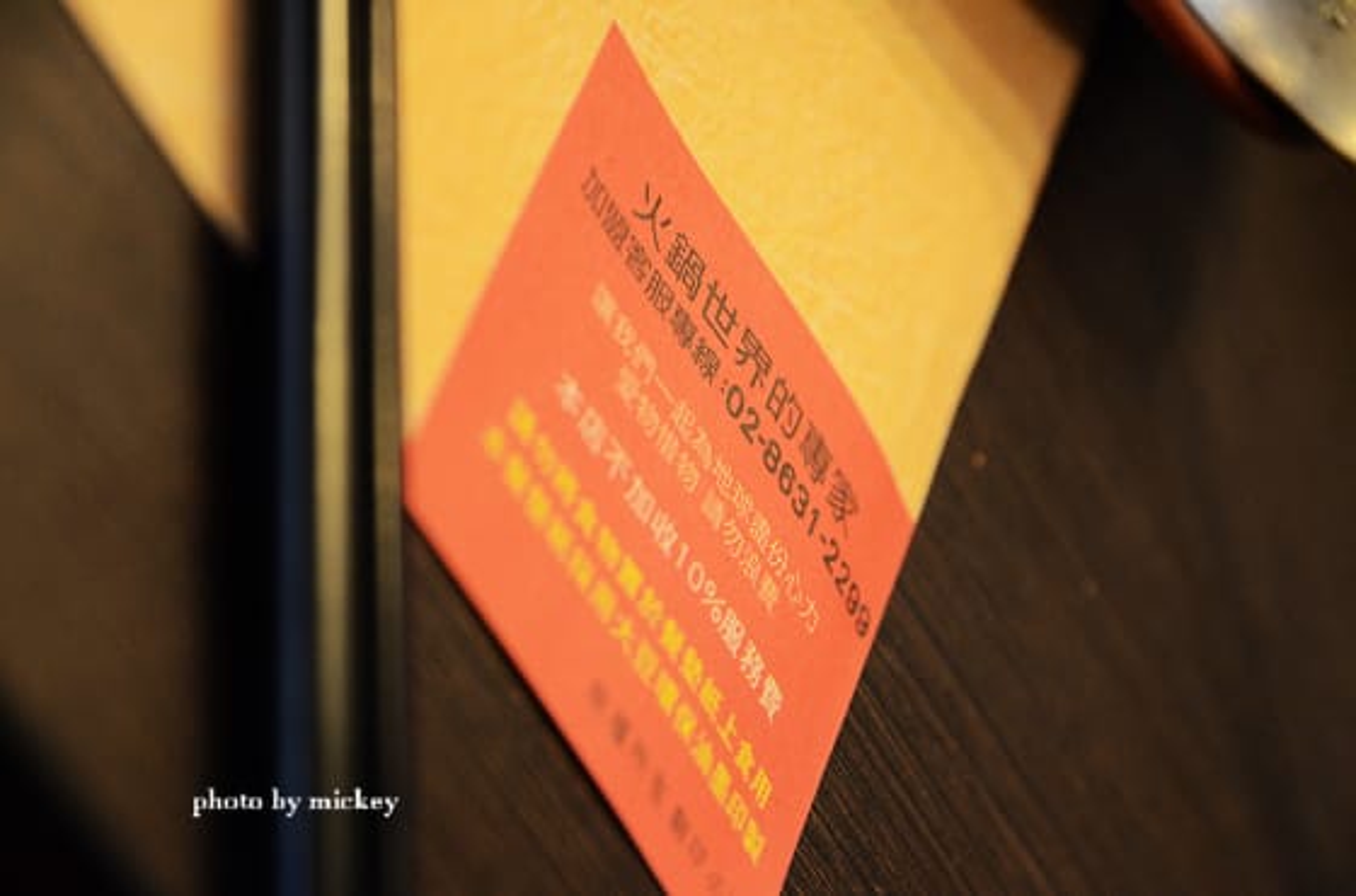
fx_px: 6197
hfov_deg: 12.5
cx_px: 678
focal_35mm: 165
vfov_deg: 8.3
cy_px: 448
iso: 1600
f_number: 5.6
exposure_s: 1/60
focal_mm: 110
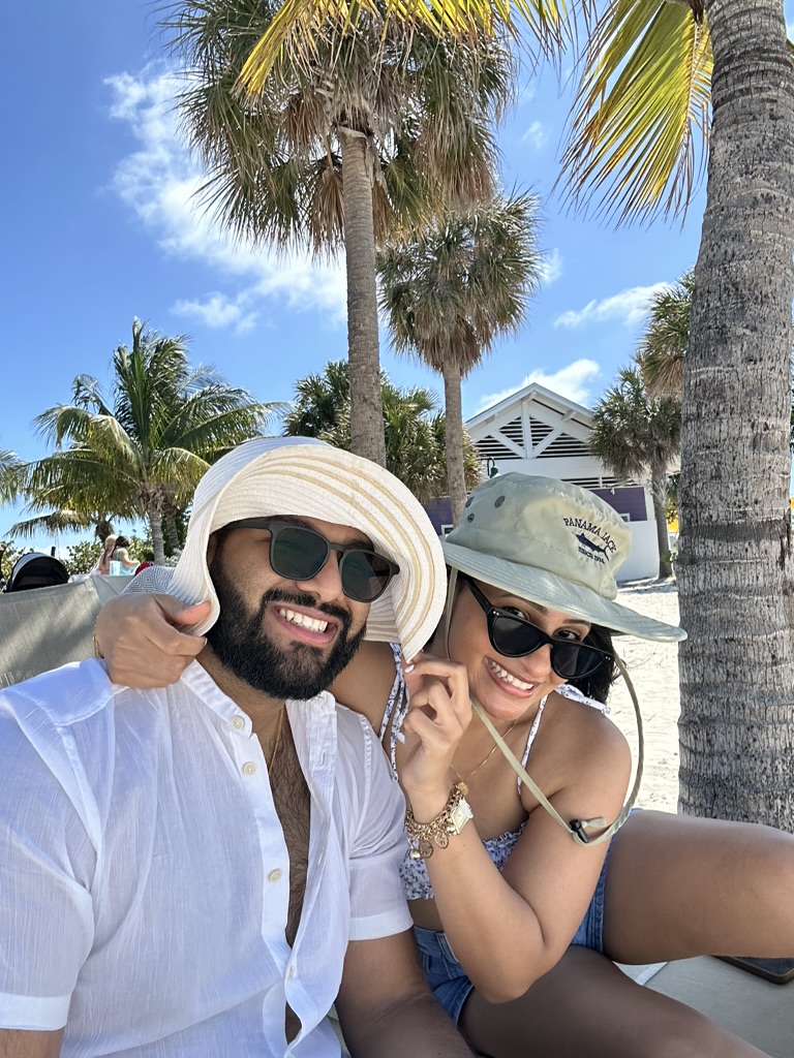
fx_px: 917
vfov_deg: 60.0
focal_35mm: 30
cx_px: 397
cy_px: 529
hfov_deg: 46.8
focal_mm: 2.69
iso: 25
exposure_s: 1/740
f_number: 1.9
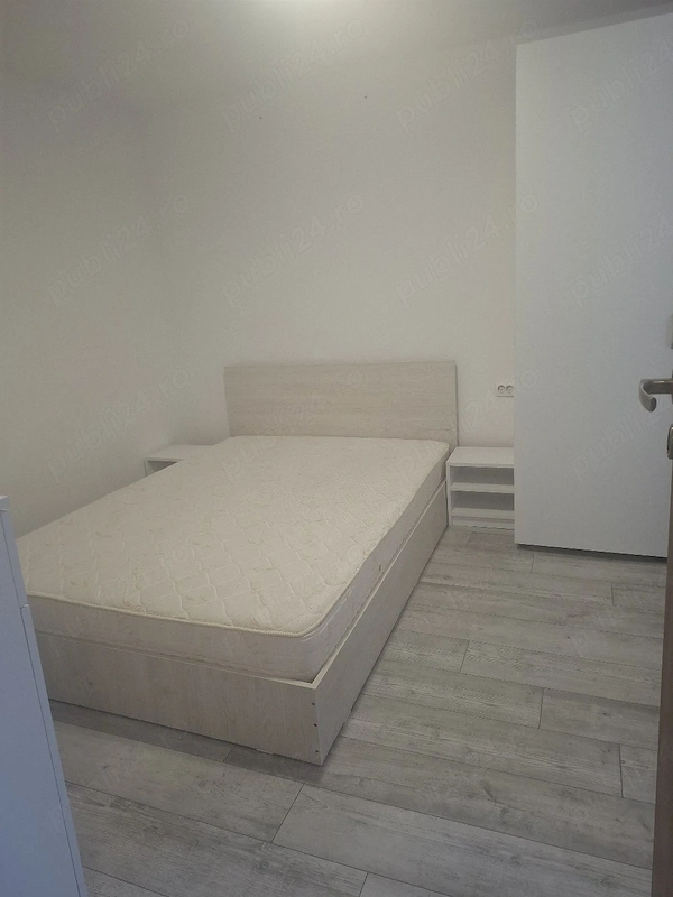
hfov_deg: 58.9
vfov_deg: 73.9
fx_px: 596
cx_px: 336
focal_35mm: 23
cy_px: 448
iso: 250
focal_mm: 5.54
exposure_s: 1/100
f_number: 1.8
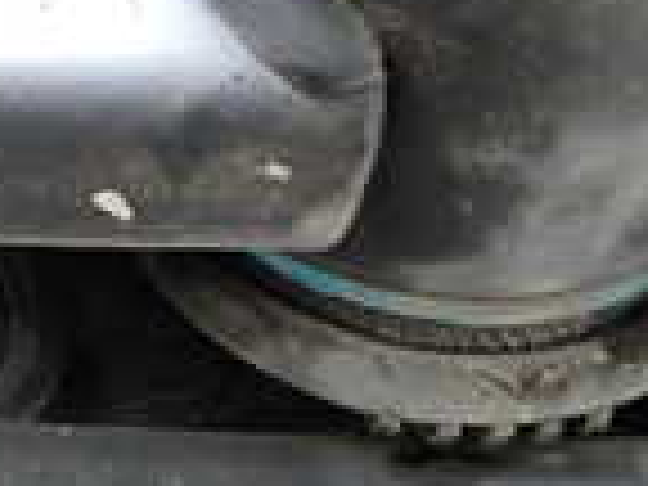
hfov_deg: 16.4
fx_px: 1947
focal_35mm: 104
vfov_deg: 14.2
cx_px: -446
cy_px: 117
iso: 320
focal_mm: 4.5
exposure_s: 1/30
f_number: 2
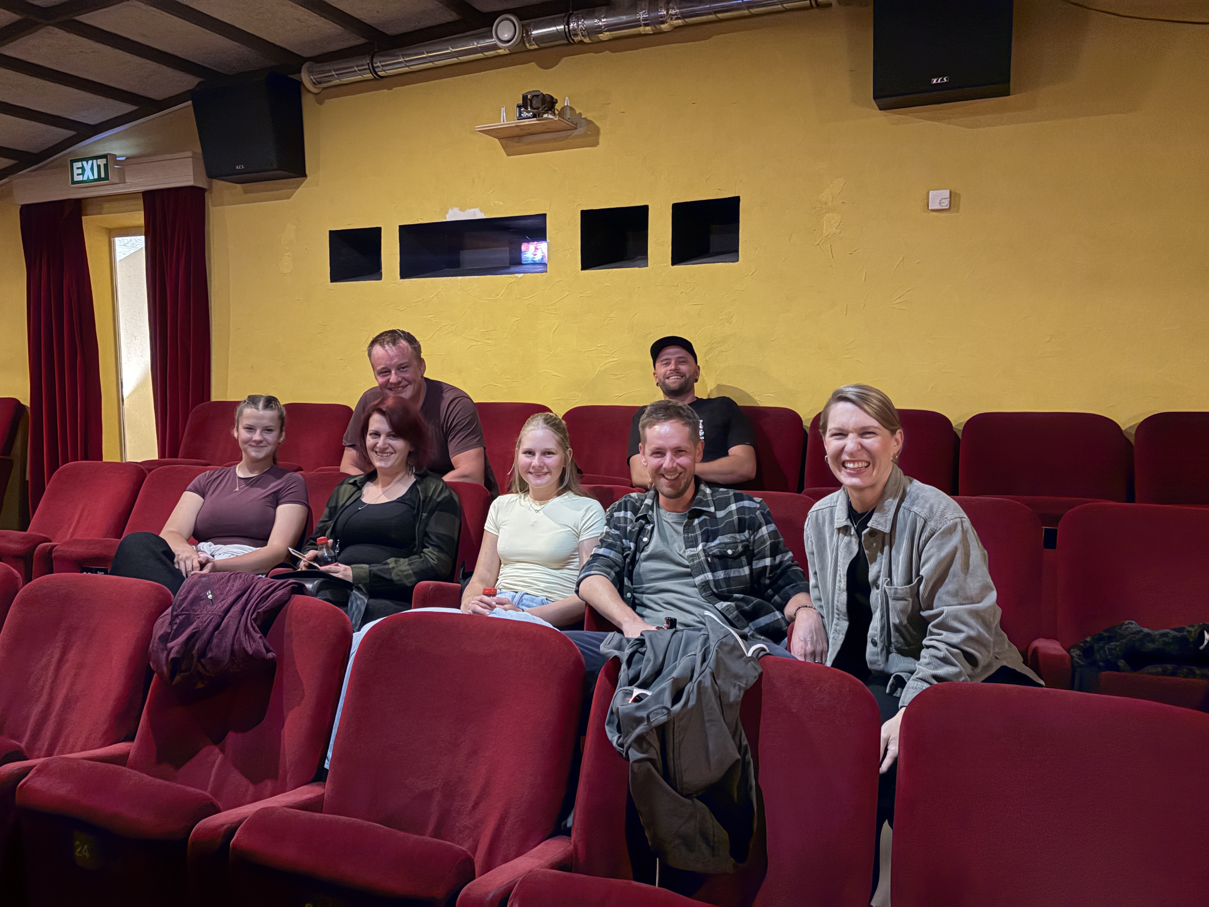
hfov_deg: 67.3
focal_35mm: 26
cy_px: 454
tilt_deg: -5.7
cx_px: 604
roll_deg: +1.0
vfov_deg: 53.1
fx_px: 908
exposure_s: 1/25
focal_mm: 5.96
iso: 1000
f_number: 1.6
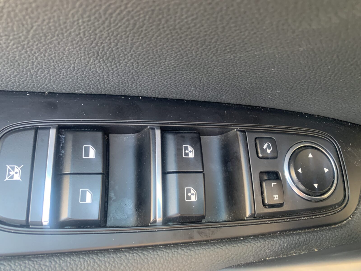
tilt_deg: -66.9
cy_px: 136
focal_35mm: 26
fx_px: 271
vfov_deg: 53.1
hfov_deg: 67.3
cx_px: 180
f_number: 1.8
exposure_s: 1/60
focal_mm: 4.25
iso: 250
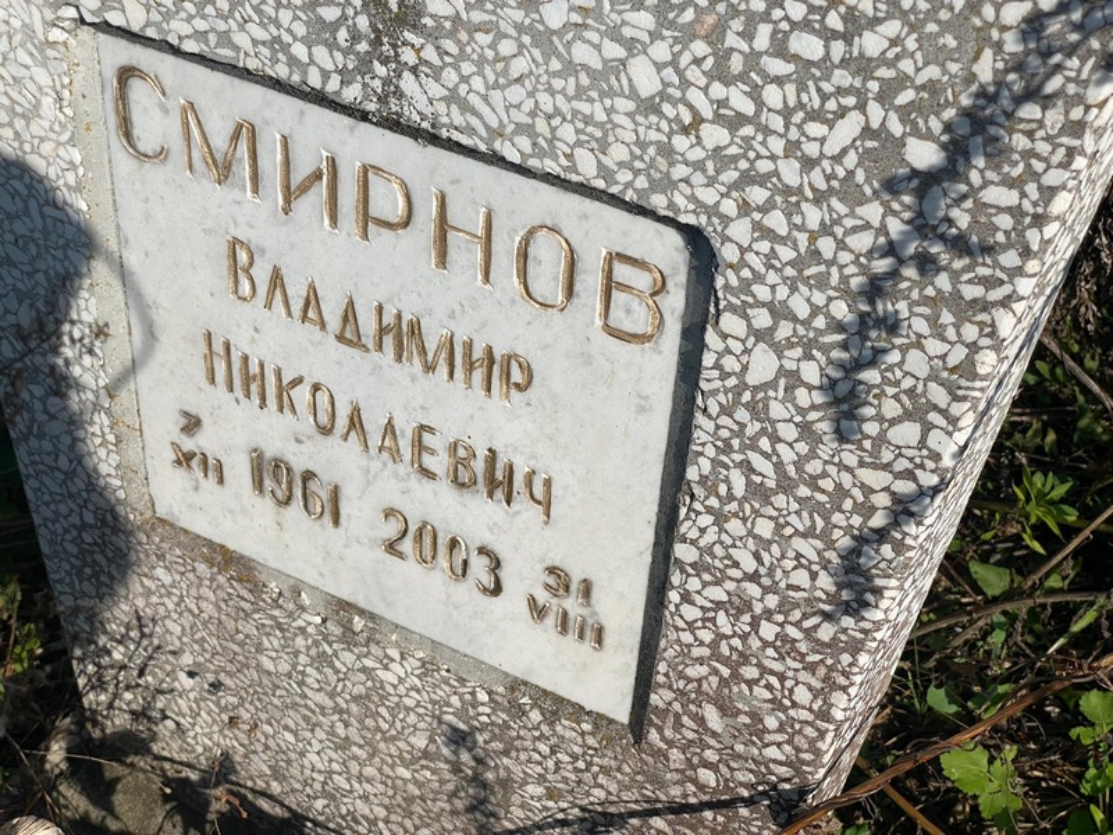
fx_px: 1672
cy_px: 418
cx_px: 556
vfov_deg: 28.0
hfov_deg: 36.8
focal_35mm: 52
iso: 20
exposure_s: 1/2083
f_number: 2
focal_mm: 6
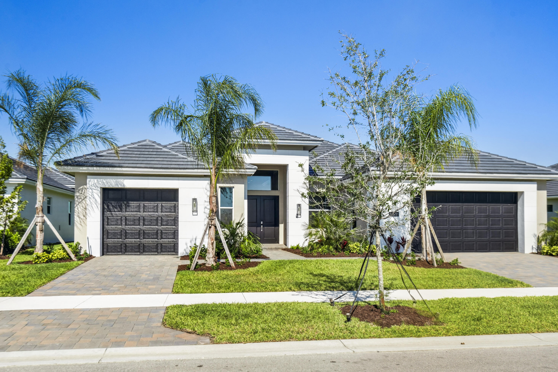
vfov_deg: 43.6
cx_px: 279
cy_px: 186
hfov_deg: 61.9
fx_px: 465
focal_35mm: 30
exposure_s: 1/1000
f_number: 8
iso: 800
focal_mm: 30
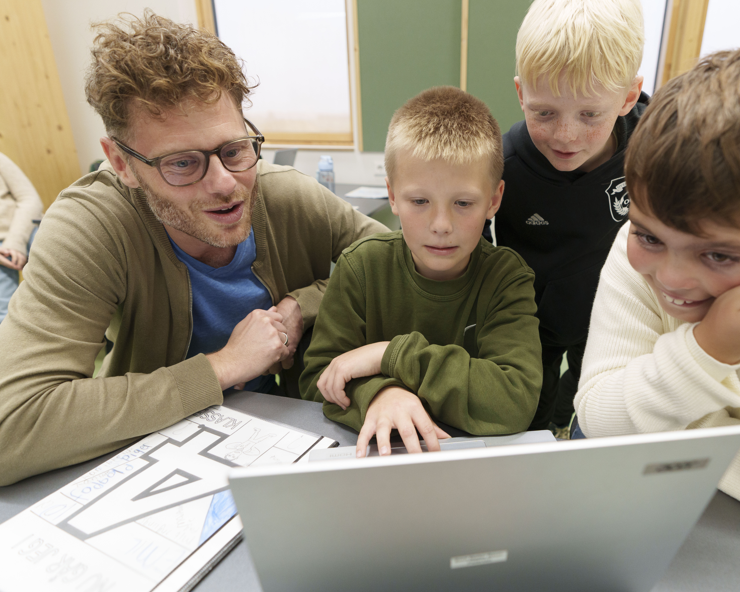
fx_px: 482
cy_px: 288
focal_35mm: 22
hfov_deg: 74.4
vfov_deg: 63.1
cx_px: 437
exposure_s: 1/125
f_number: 2.8
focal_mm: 16
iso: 1250
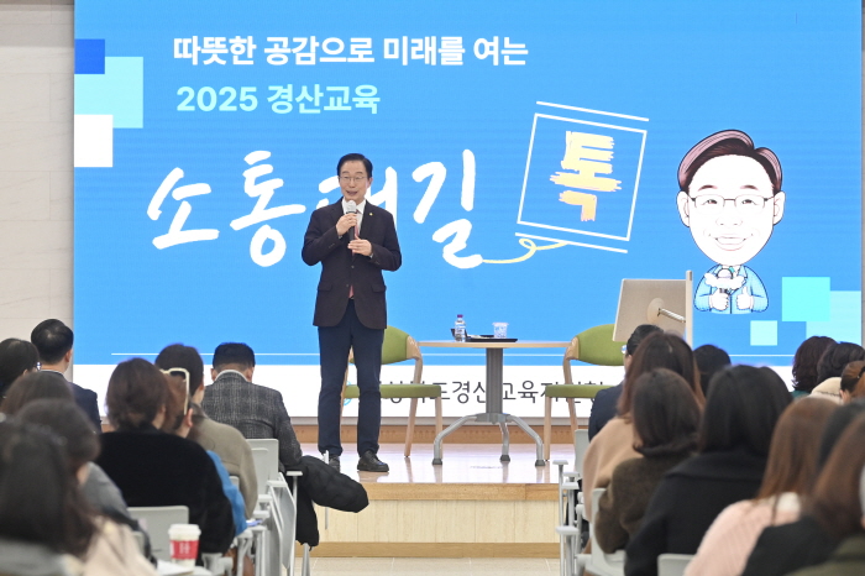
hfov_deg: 15.2
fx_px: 3242
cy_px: 288
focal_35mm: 135
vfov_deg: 10.2
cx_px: 432
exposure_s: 1/200
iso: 2500
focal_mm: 135
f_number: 5
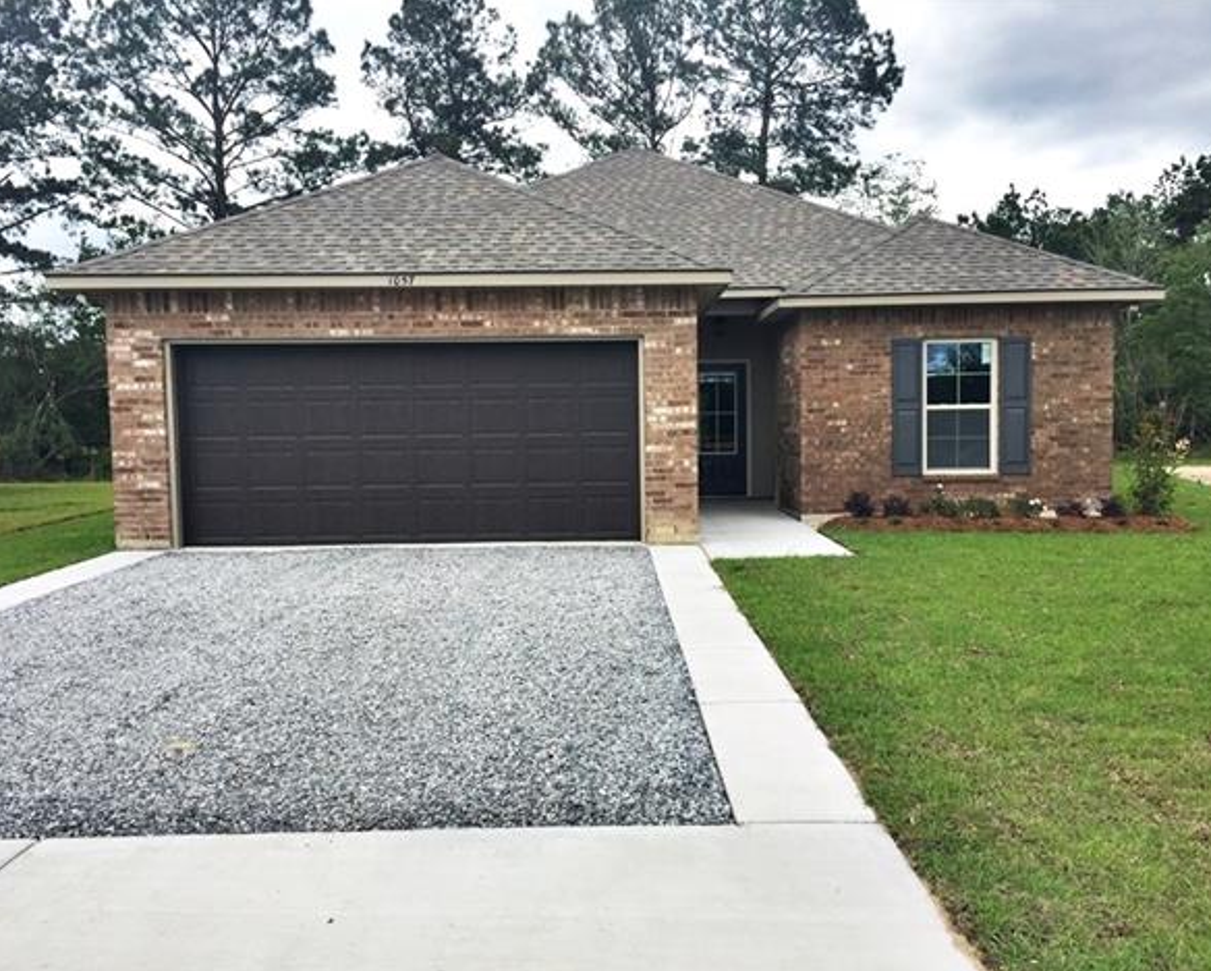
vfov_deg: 47.2
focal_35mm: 31
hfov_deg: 57.1
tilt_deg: -3.7
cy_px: 492
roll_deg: -0.1
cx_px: 612
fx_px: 1112
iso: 32
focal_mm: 4.15
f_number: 2.2
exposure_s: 1/989
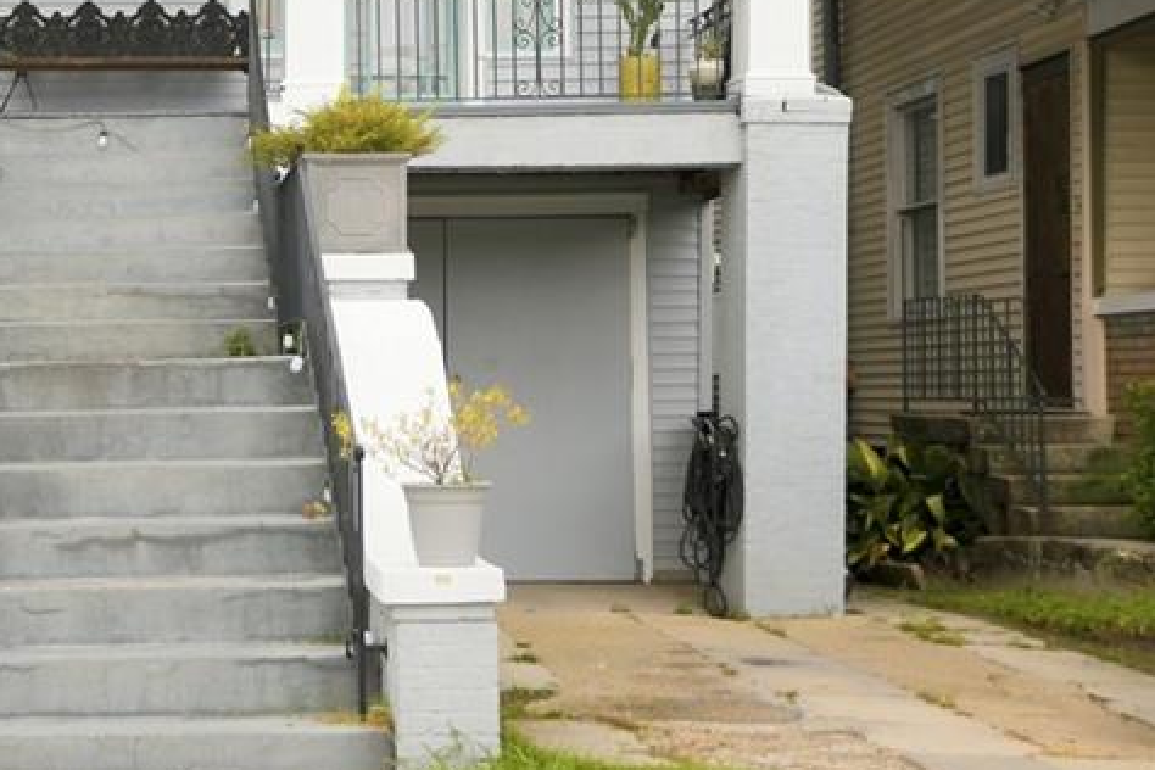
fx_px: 2149
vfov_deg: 20.1
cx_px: 107
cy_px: 135
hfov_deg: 28.8
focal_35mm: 67
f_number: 5.6
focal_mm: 31
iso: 400
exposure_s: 1/800
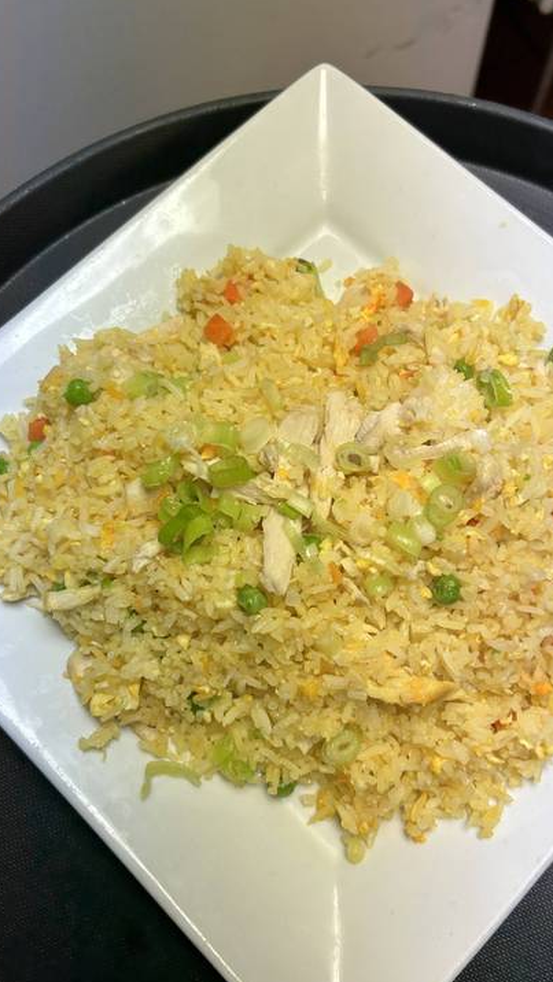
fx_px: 756
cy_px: 496
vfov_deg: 66.1
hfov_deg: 40.1
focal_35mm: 29
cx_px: 316
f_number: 1.5
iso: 64
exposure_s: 1/120
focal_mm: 5.7
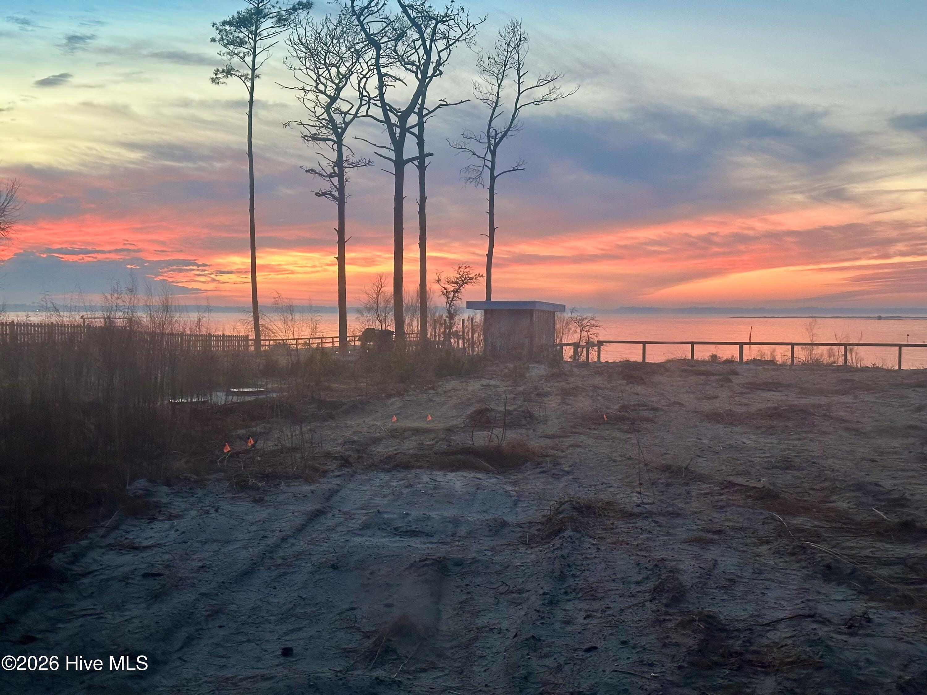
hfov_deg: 39.7
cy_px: 348
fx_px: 1285
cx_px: 464
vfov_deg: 30.3
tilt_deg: -2.1
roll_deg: -0.3
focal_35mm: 48
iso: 250
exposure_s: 1/53
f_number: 1.78
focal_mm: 6.86
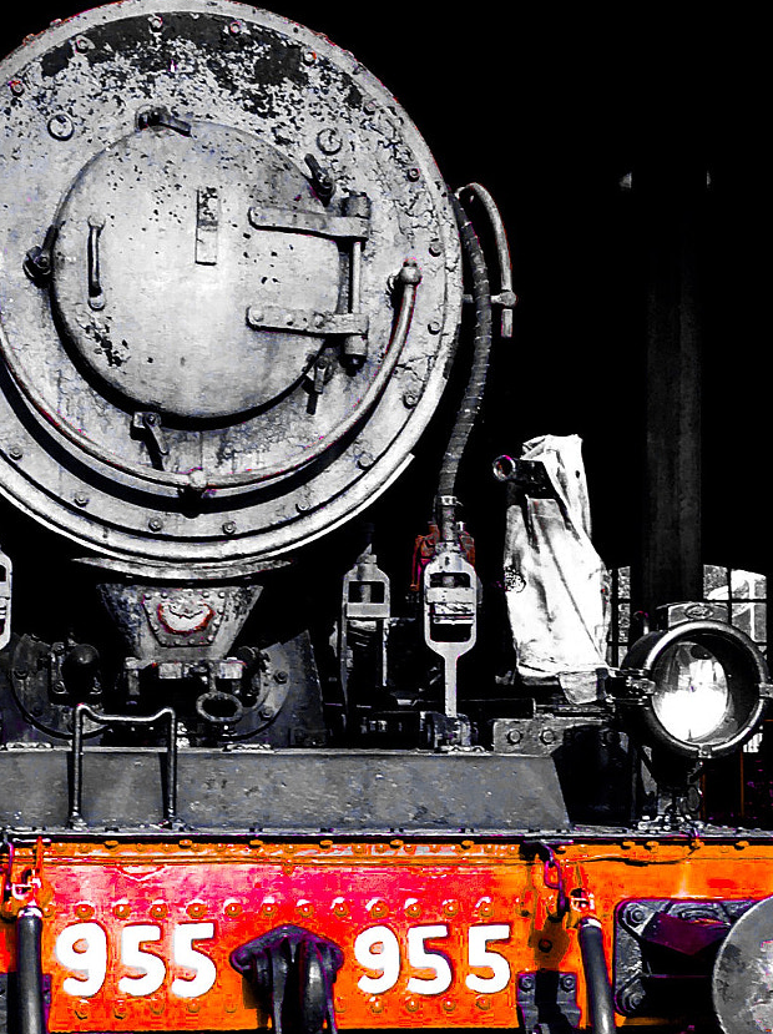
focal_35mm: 56
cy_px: 642
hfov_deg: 25.9
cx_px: 234
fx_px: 1670
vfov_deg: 34.2
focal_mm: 4.15
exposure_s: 1/144
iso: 25
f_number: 2.2
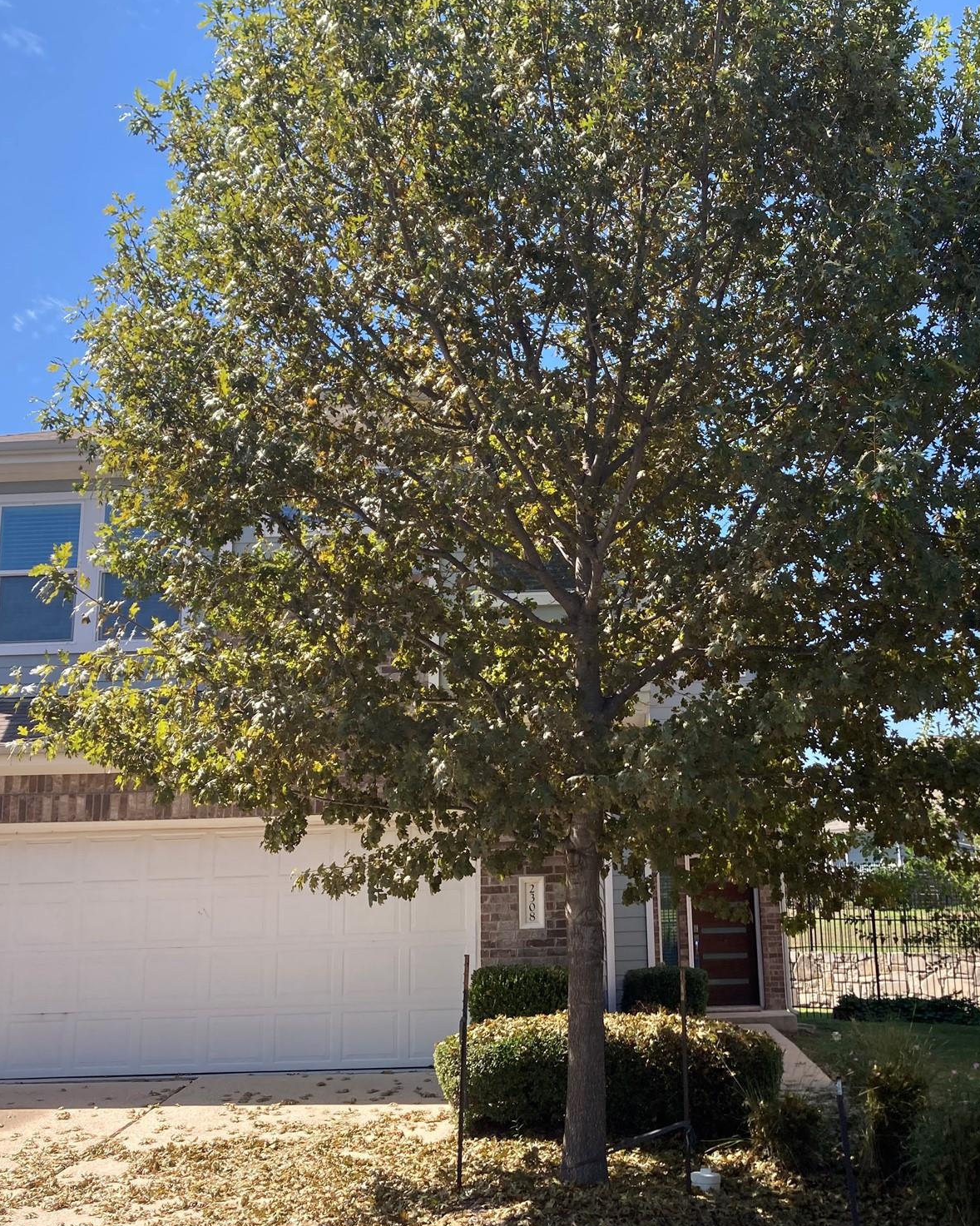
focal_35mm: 38
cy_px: 623
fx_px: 1378
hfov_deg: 39.0
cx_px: 571
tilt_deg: +15.1
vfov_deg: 47.9
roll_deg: +0.5
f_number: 1.8
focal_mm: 3.99
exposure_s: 1/906
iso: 20
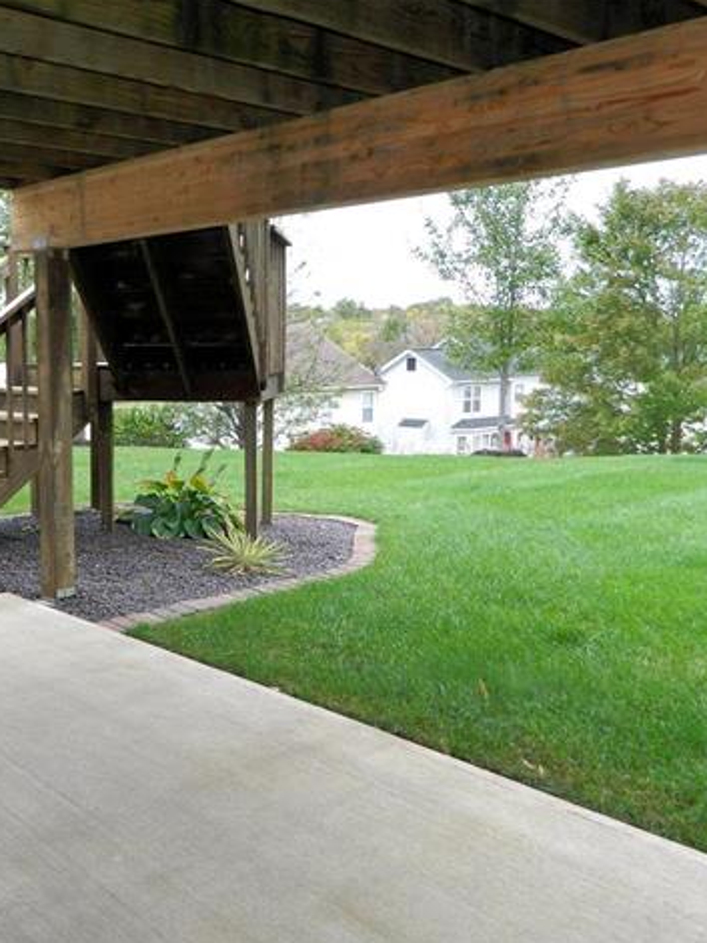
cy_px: 470
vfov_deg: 54.0
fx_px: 926
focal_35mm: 34
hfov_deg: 40.7
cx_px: 182
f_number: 3.1
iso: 110
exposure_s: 1/40
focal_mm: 4.5
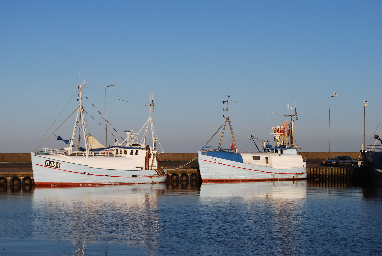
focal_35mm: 82
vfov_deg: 16.6
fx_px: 876
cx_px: 191
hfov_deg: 24.6
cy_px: 128
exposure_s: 1/320
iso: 100
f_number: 9
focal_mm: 55
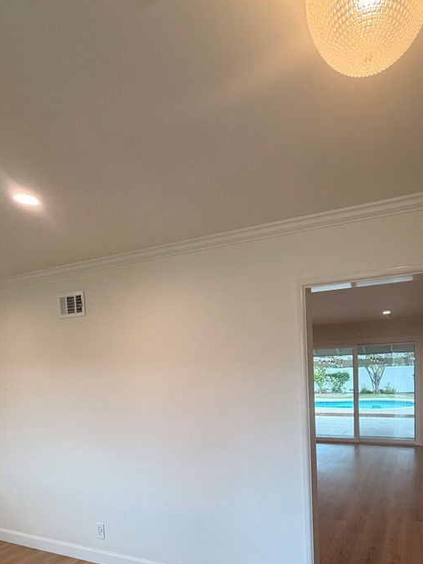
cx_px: 281
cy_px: 395
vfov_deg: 75.4
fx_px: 342
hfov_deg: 61.9
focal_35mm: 21
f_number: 2.2
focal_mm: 2.22
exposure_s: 1/120
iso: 160
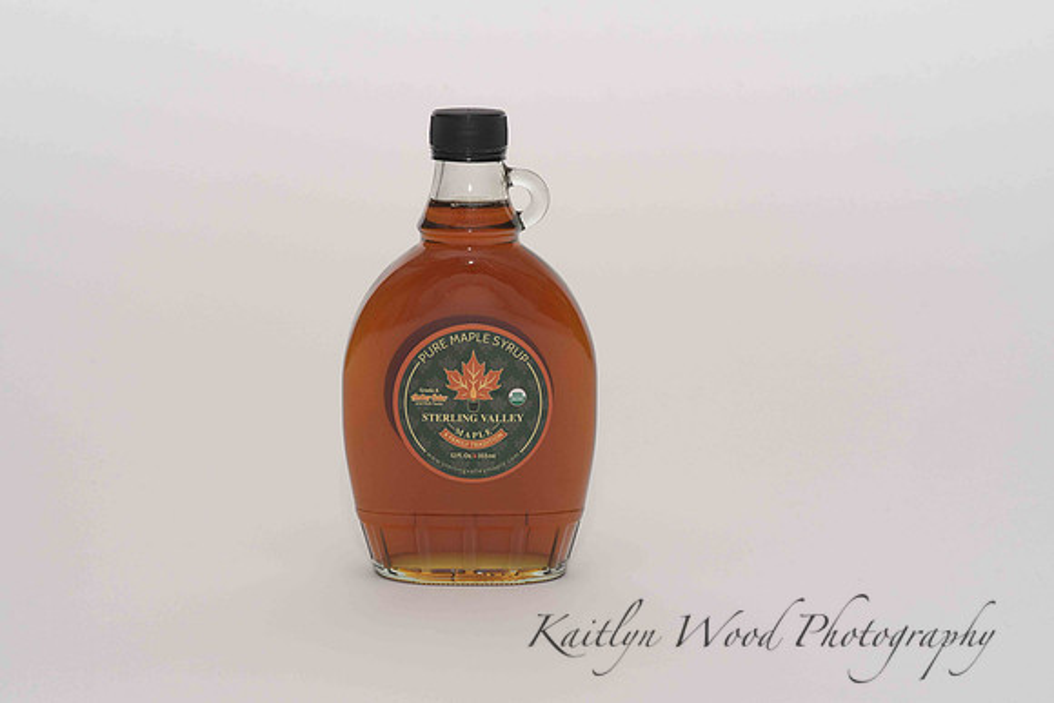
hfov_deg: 23.9
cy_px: 352
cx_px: 527
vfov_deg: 16.1
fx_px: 2489
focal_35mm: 85
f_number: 13
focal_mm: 85
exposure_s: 1/100
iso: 400
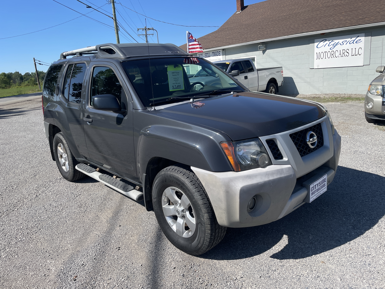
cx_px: 192
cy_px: 144
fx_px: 289
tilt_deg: -12.4
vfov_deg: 53.1
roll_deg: +5.7
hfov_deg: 67.3
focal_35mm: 26
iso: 32
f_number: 1.6
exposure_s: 1/2618
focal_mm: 4.2
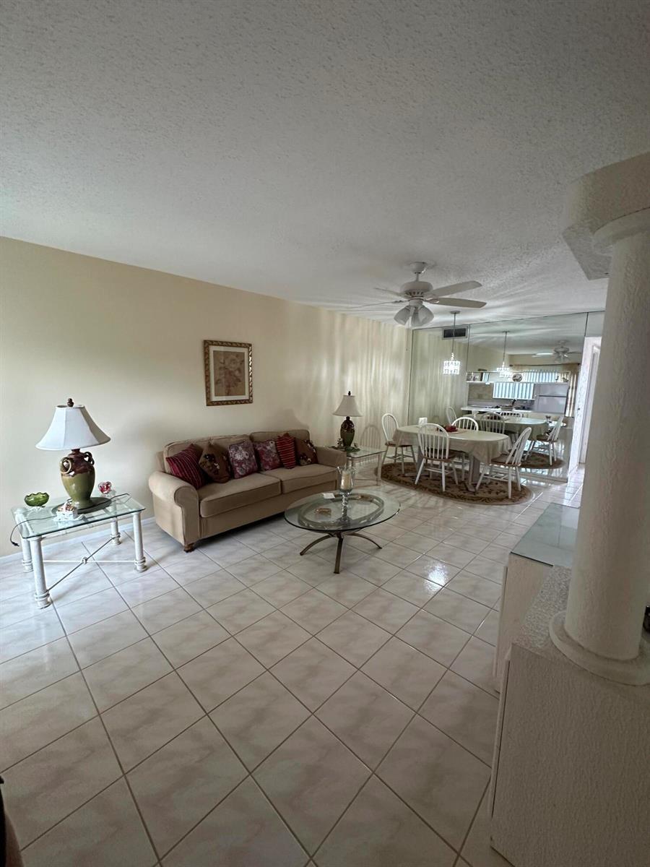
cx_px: 325
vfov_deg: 102.1
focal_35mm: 14
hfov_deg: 85.7
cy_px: 434
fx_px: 351
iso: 320
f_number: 2.2
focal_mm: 2.22
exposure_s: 1/60
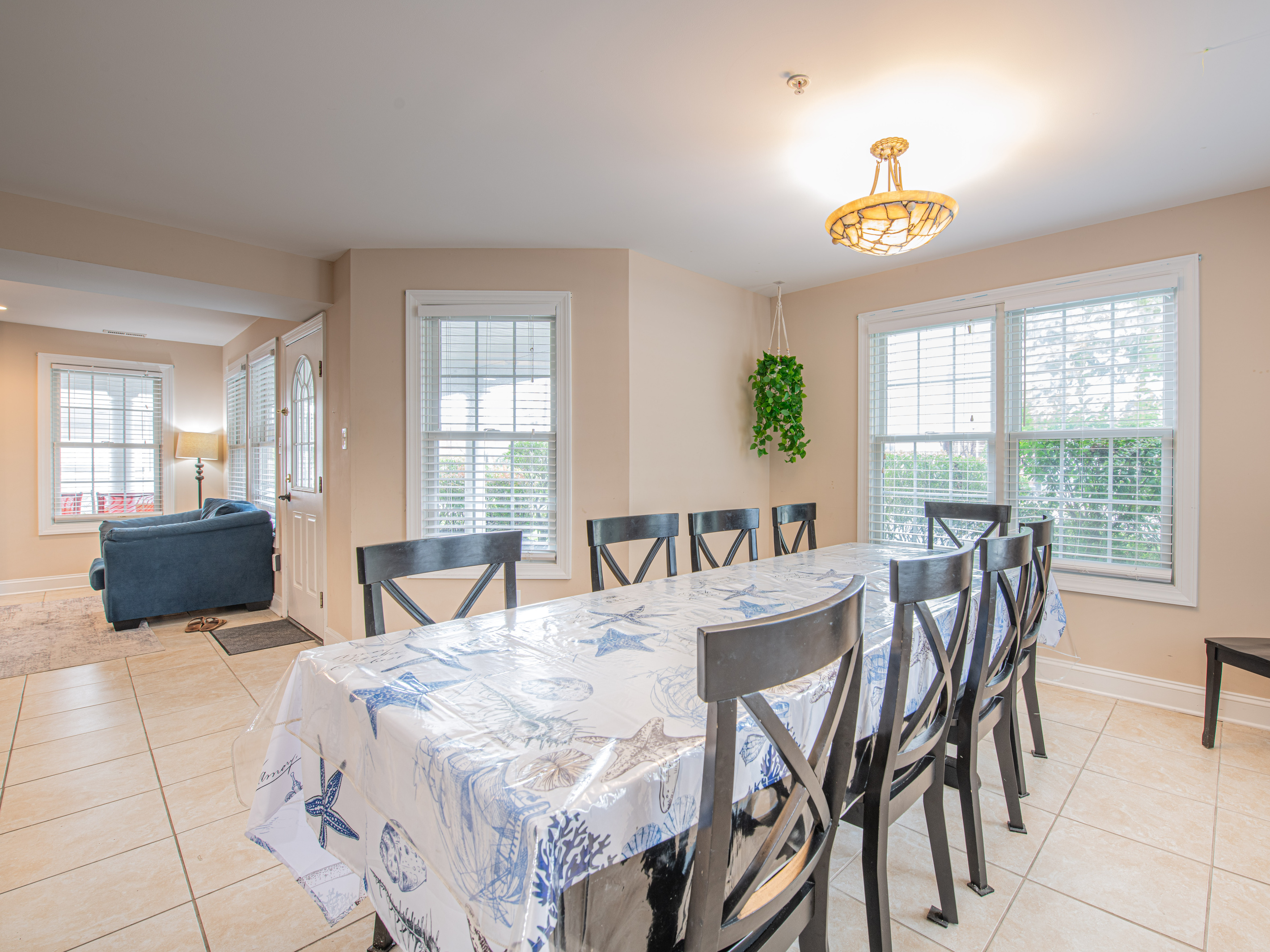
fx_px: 574
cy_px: 474
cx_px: 712
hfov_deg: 95.3
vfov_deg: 79.3
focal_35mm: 16
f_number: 9
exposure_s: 1.3
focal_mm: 14
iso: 64
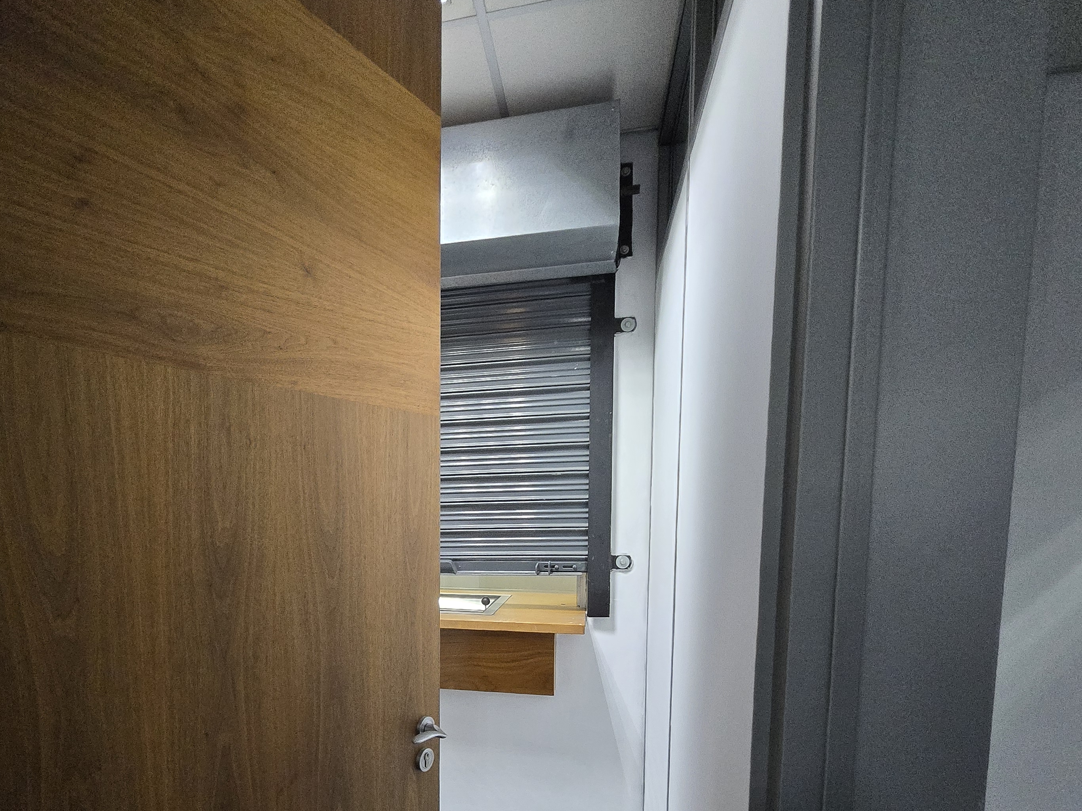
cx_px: 449
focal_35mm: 19
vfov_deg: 66.2
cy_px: 563
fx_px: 594
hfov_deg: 83.9
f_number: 2.2
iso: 640
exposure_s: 1/50
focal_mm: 1.7
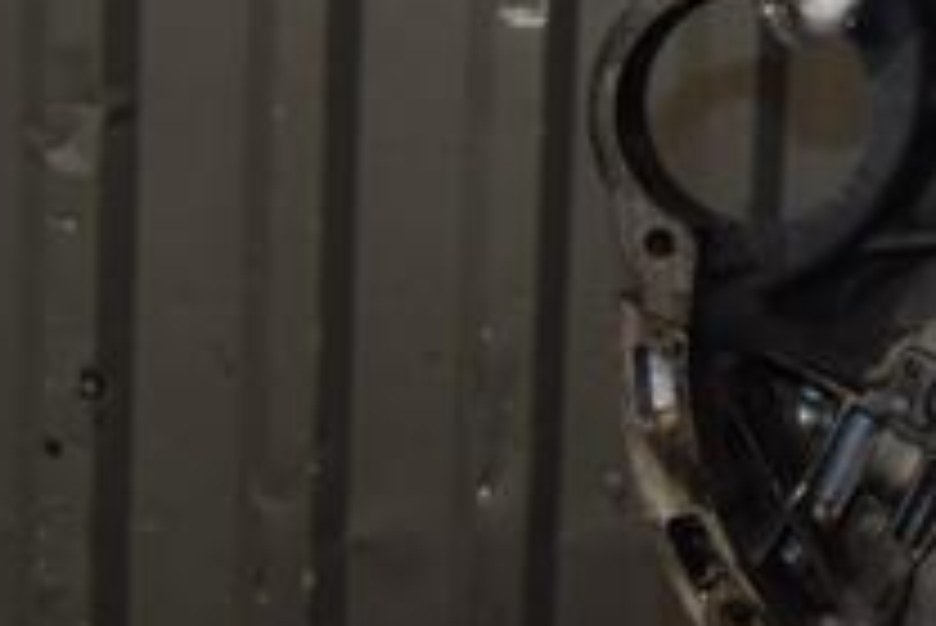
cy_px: -9
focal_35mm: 95
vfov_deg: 14.2
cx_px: 1215
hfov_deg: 19.7
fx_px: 2472
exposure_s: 1/60
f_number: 5
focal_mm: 22
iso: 800
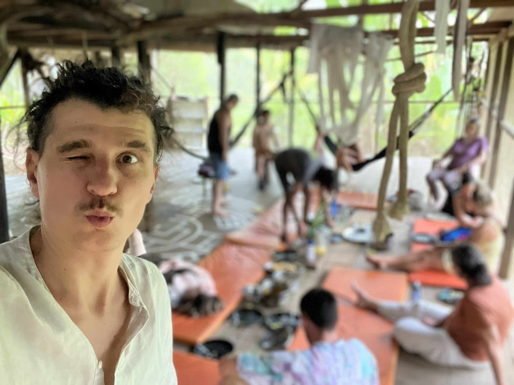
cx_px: 257
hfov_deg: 60.0
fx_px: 445
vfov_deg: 46.8
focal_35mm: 30
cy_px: 192
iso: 400
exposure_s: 1/36
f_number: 2.2
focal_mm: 2.71
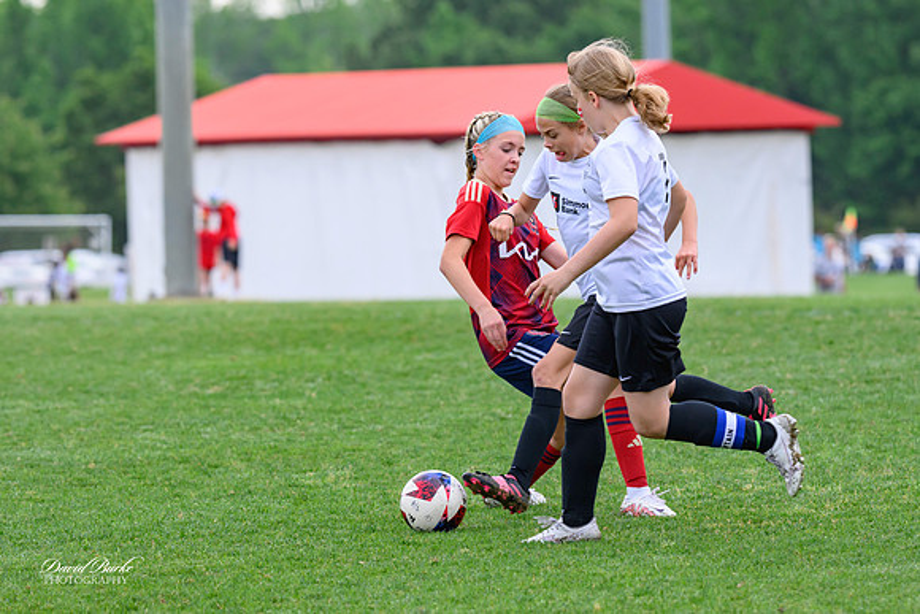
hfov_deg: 6.4
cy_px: 273
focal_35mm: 322
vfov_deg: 4.3
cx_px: 482
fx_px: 8223
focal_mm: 250
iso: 1250
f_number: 5.6
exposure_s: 1/1250
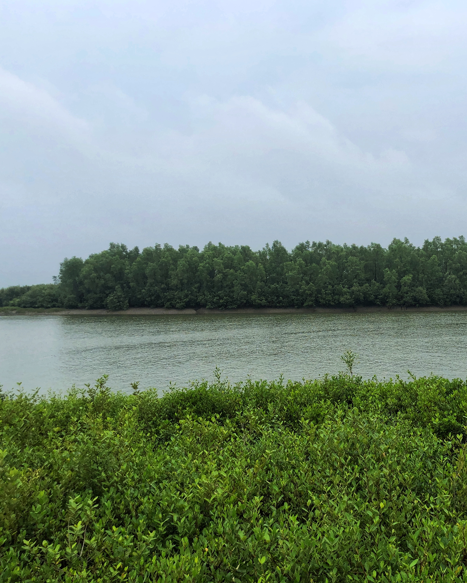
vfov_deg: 49.1
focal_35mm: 37
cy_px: 287
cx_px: 349
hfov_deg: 39.1
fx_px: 639
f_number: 1.8
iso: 20
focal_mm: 4
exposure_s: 1/1919
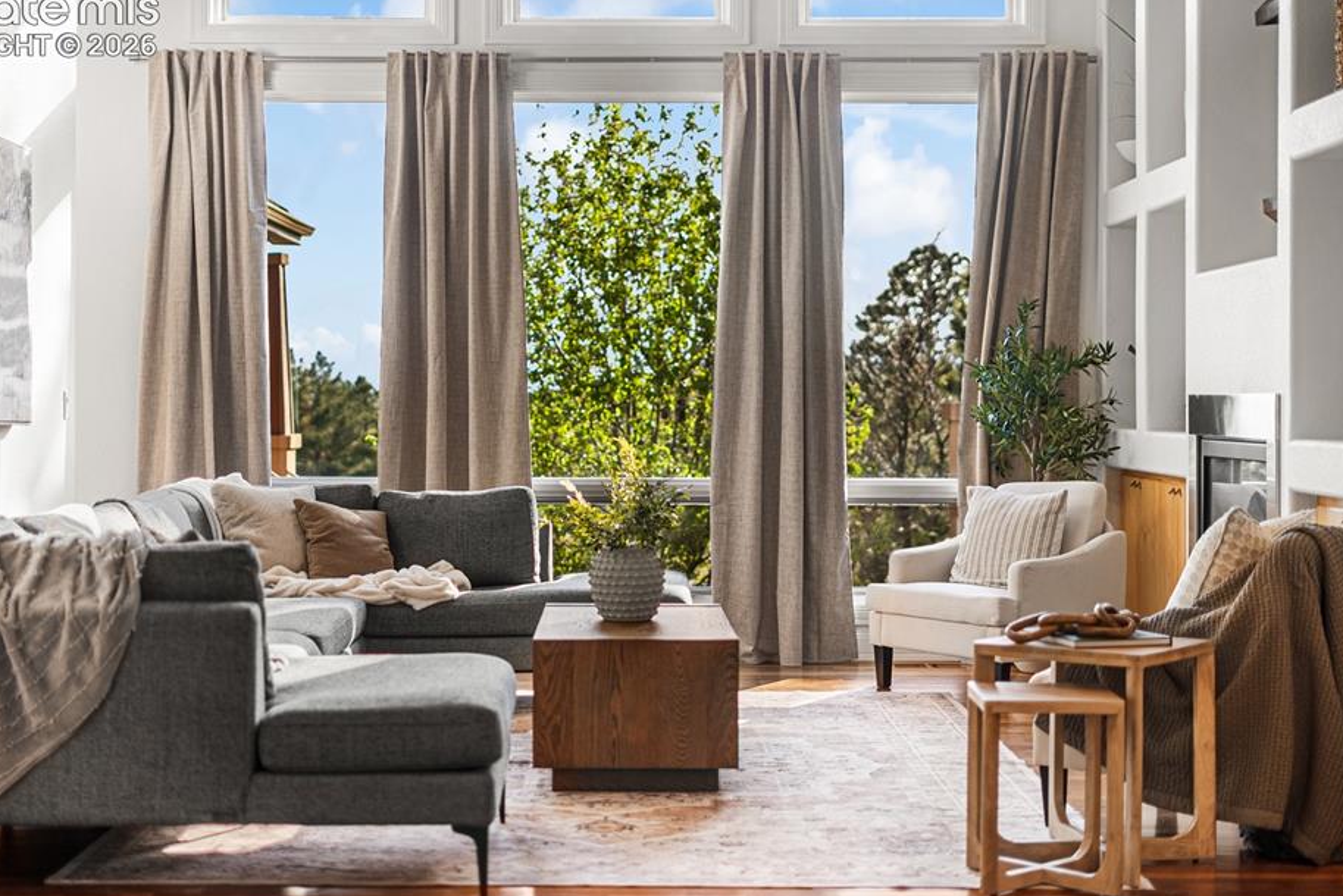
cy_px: 428
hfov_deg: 35.6
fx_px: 2090
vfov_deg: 24.2
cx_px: 624
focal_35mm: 56
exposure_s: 1/125
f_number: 1.8
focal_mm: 50
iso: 200
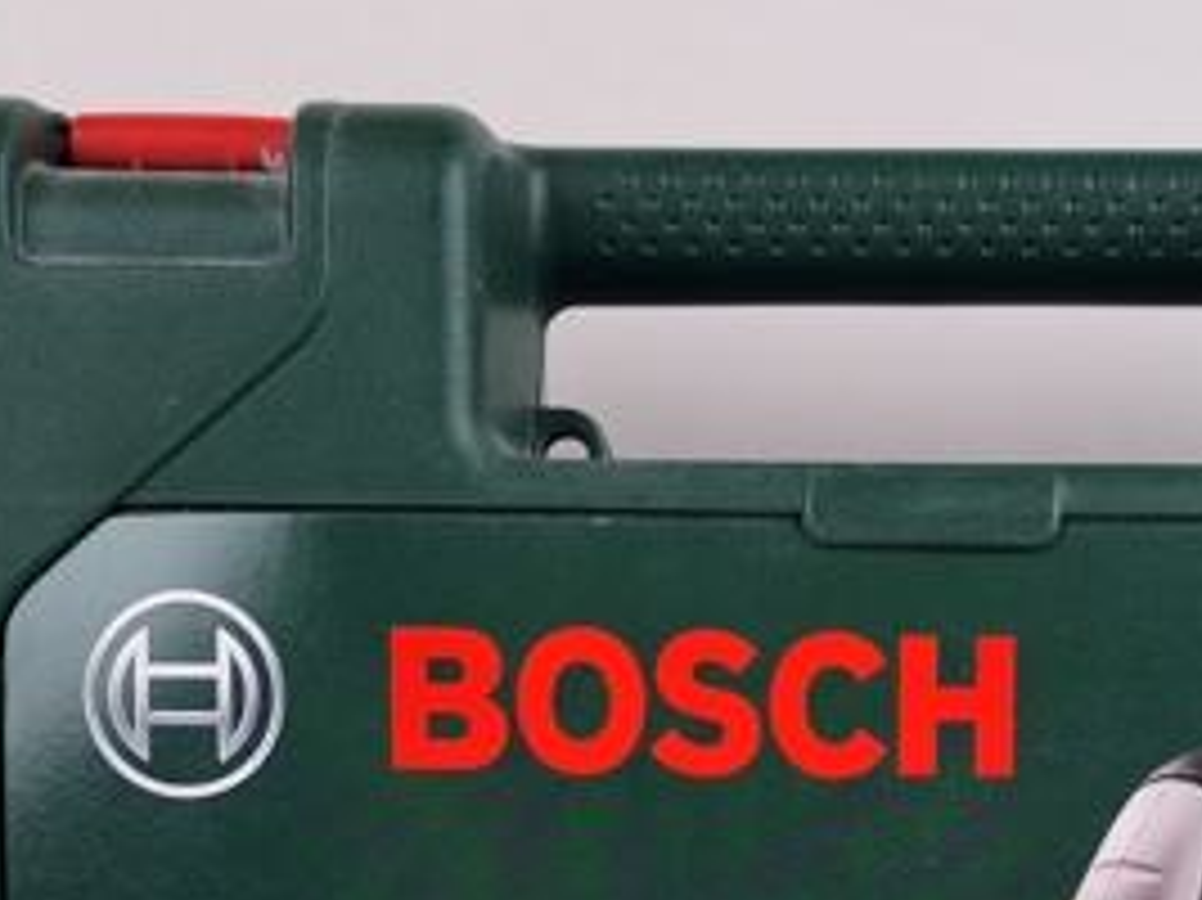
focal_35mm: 72
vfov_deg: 19.2
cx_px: 801
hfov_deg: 26.9
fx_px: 2499
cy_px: 1107
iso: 50
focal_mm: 5.23
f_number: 1.8
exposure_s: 1/100
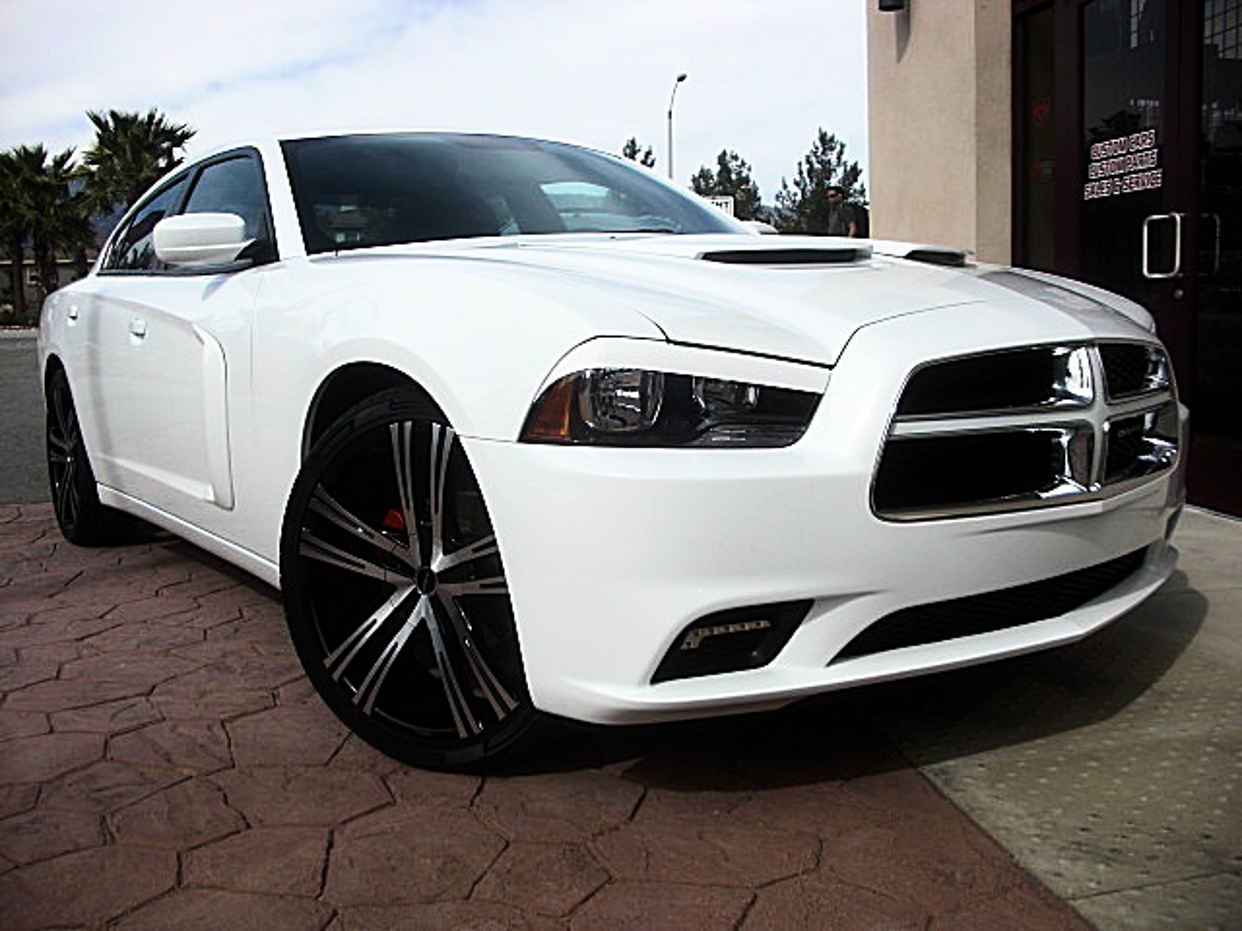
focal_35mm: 36
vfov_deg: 39.7
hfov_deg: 51.4
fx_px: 1292
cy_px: 466
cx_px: 621
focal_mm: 6.3
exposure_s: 1/125
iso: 50
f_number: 7.9
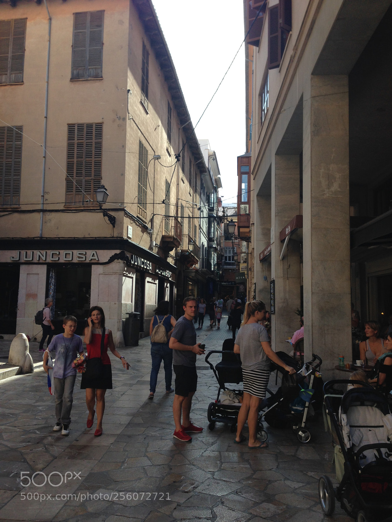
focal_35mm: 33
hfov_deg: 42.9
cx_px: 196
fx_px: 498
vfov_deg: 55.4
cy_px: 261
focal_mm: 4.12
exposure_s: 1/463
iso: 50
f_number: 2.4
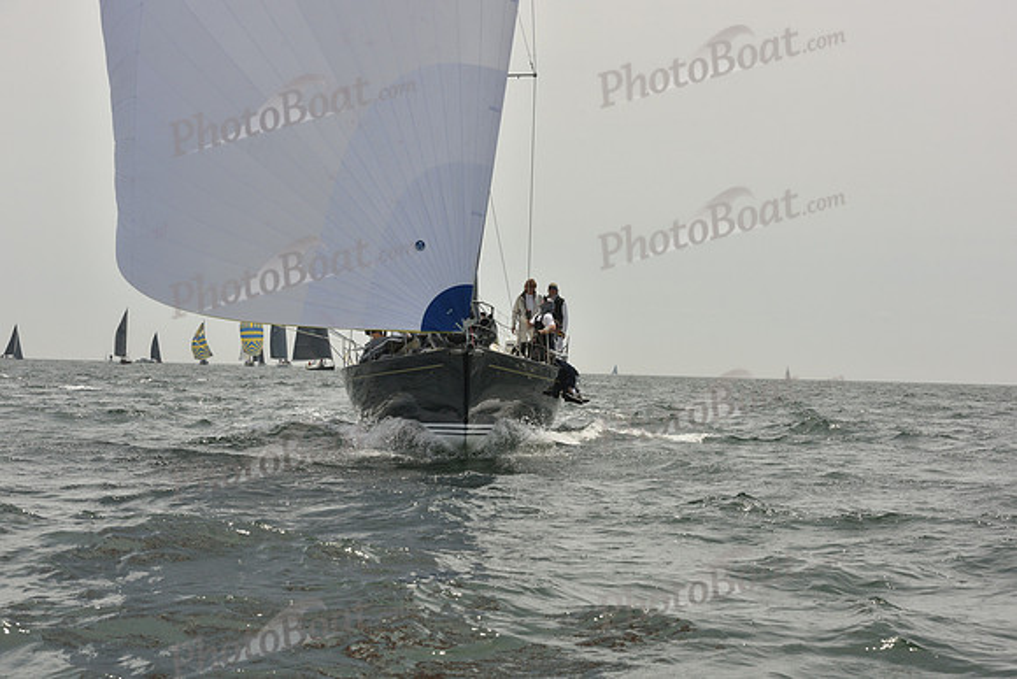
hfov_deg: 28.8
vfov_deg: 19.5
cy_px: 340
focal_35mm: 70
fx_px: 1978
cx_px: 508
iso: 400
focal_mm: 70
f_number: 10
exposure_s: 1/1600
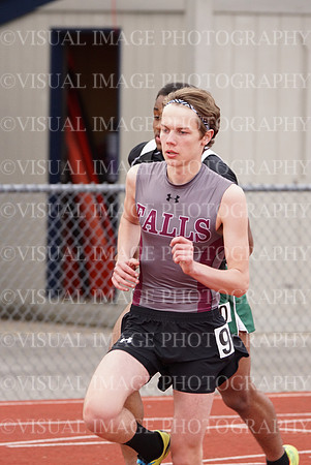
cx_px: 156
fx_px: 4460
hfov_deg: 4.0
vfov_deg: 6.0
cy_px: 232
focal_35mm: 345
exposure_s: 1/640
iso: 1250
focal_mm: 230
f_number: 5.6
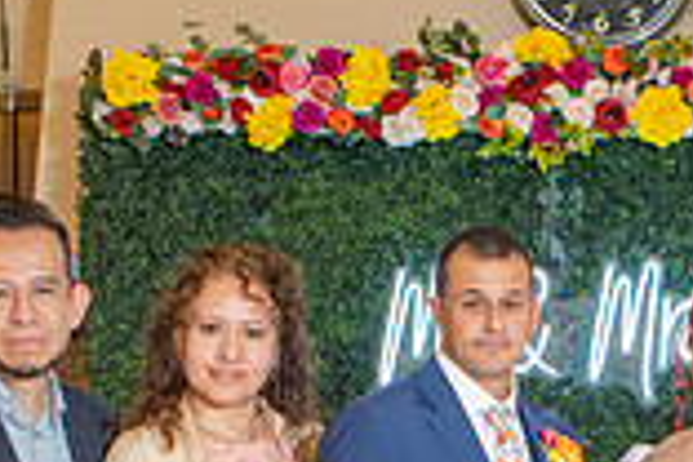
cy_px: 580
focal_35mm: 113
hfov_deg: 17.7
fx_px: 2175
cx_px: 684
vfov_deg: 11.8
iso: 800
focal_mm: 28
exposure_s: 1/125
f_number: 2.8
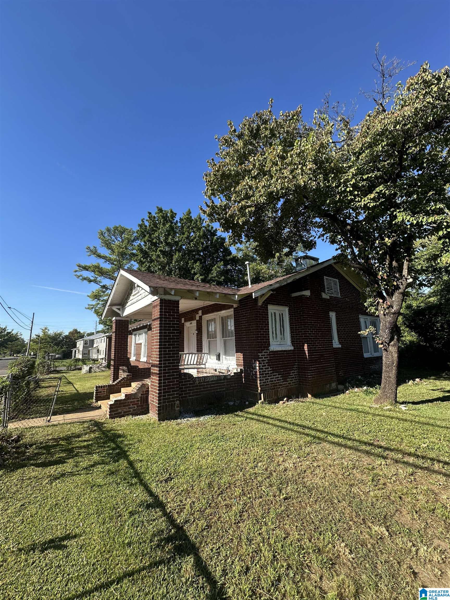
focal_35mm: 14
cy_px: 300
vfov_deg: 102.1
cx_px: 225
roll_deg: +0.8
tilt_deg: +12.7
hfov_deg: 85.7
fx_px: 243
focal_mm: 2.22
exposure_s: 1/590
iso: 40
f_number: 2.2
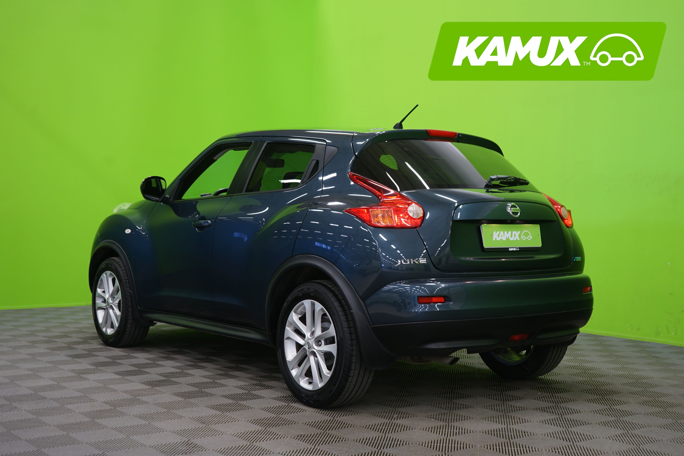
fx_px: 893
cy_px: 228
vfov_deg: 28.6
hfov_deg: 41.9
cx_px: 342
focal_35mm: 47
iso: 400
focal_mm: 47
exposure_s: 1/8
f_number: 4.5
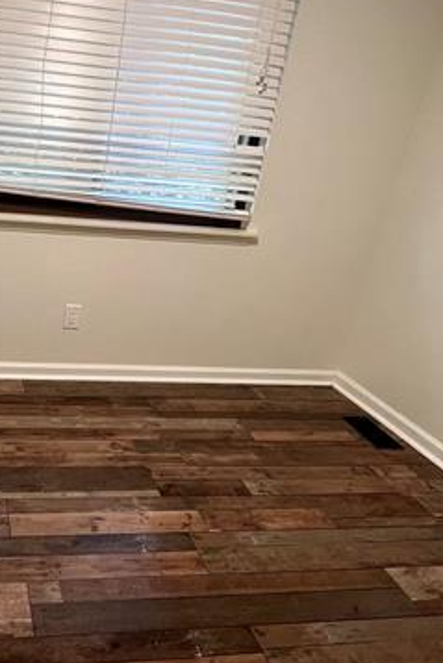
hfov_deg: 41.5
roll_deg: -5.4
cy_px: 333
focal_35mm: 29
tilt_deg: -22.1
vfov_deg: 63.6
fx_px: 535
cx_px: 46
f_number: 1.8
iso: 200
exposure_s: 1/60
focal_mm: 1.57
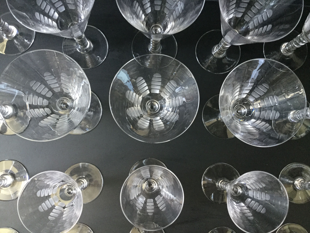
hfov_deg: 58.4
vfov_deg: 45.4
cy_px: 116
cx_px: 155
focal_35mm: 31
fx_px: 278
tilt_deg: -85.8
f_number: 2.4
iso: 160
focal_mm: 3.3
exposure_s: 1/33
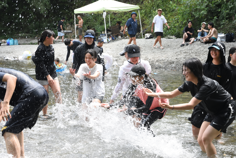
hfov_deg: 29.2
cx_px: 118
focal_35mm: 69
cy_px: 79
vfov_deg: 19.7
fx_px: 452
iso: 3200
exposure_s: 1/500
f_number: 13
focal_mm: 46
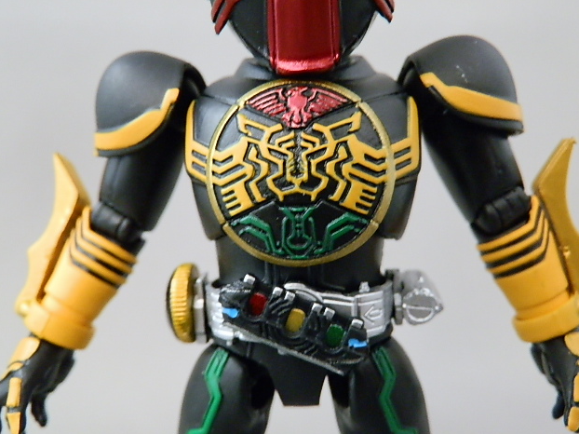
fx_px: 585
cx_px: 292
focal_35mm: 35
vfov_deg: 40.7
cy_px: 222
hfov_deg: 52.6
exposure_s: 1/8
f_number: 3.5
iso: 400
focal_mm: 6.17
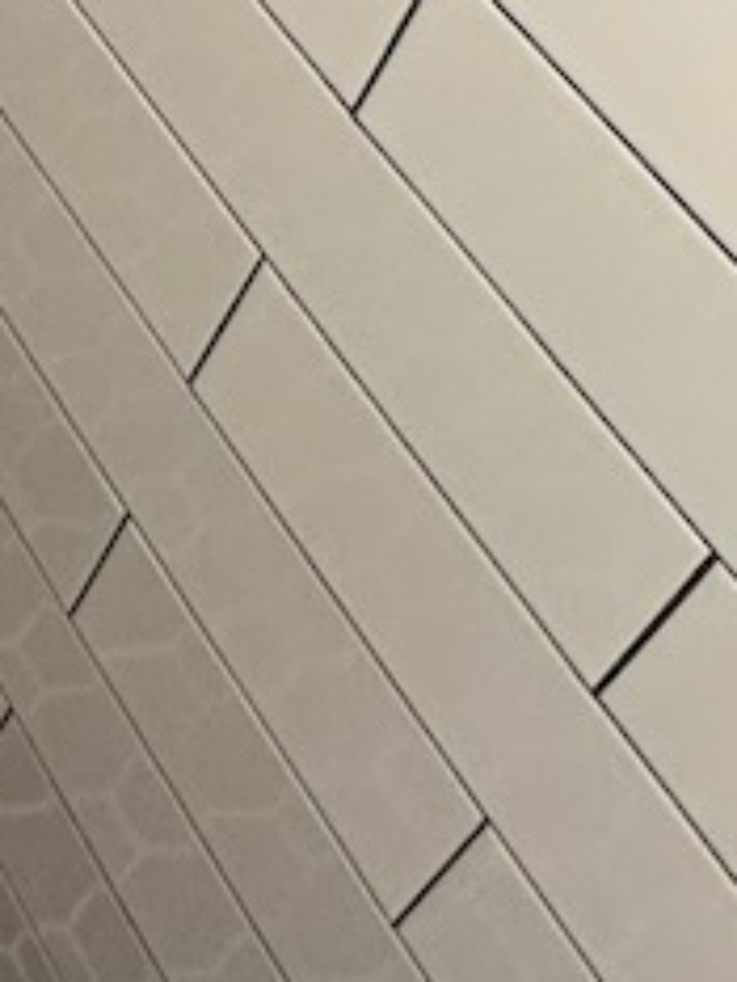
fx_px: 2184
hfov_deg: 14.8
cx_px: -838
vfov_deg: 17.0
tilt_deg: -29.6
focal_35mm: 77
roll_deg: -4.2
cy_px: -1092
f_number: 2.2
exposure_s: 1/60
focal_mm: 2.22
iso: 200
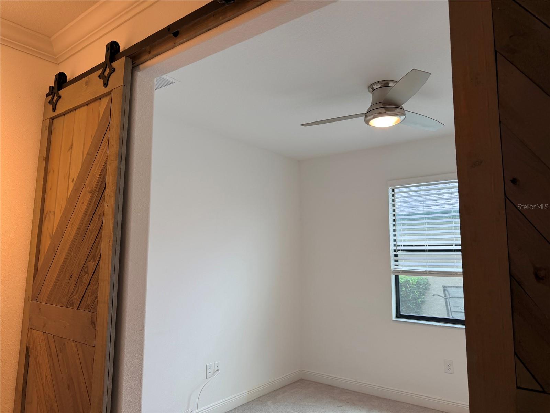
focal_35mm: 24
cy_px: 206
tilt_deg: +7.2
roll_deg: -0.4
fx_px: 381
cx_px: 275
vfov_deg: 56.8
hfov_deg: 71.6
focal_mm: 6.76
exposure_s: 1/120
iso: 100
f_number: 1.78
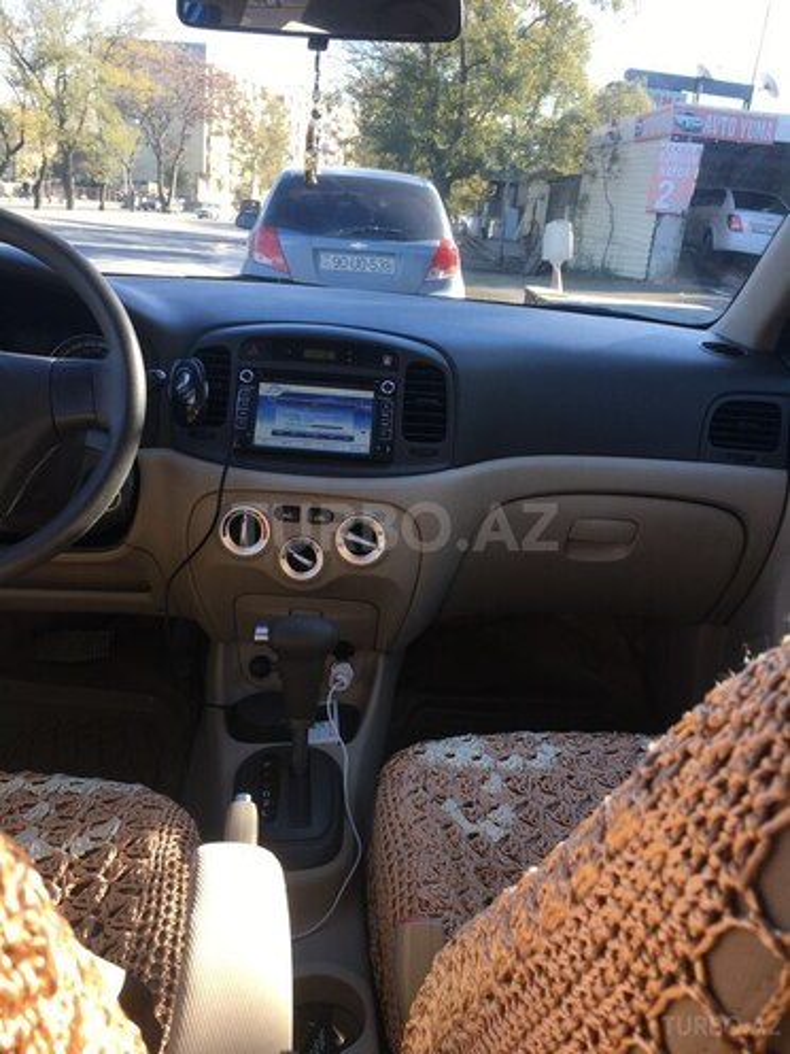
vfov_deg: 61.7
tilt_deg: -18.5
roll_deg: -4.9
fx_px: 882
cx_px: 395
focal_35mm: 29
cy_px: 527
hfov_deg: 48.2
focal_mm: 4.15
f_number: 2.2
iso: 25
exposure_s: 1/158
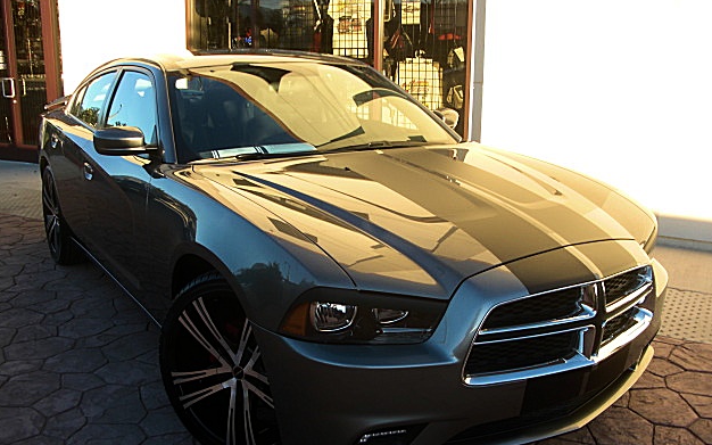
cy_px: 263
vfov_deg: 32.7
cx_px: 356
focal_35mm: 39
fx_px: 757
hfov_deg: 50.4
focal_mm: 6.3
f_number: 2.8
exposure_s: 1/160
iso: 50
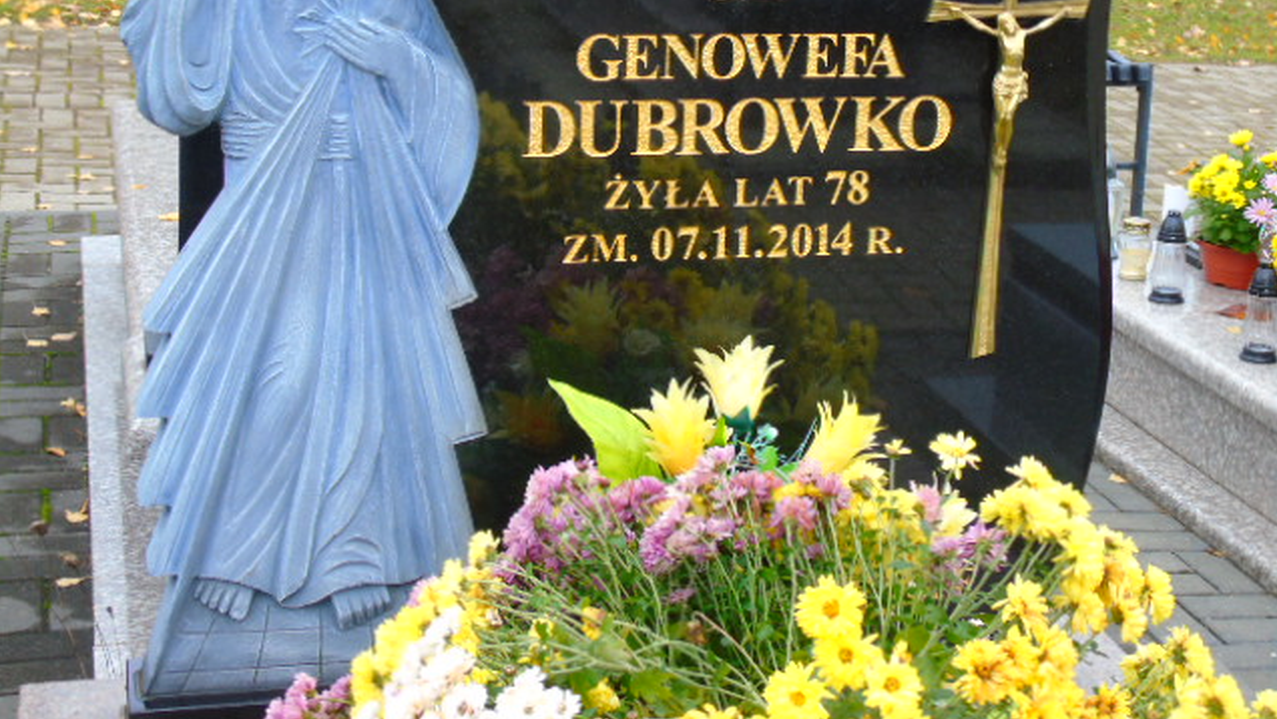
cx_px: 638
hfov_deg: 31.0
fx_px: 2303
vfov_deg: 17.7
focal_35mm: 68
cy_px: 255
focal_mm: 11
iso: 160
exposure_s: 1/30
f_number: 4.5
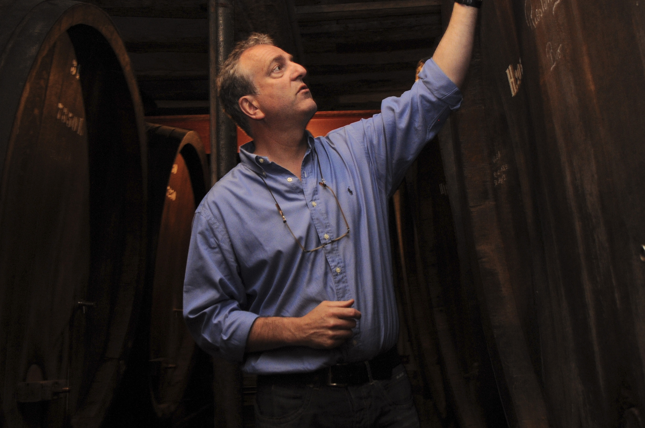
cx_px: 366
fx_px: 823
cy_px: 197
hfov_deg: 42.7
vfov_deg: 29.2
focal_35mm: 46
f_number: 5
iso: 640
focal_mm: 20
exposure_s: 1/15
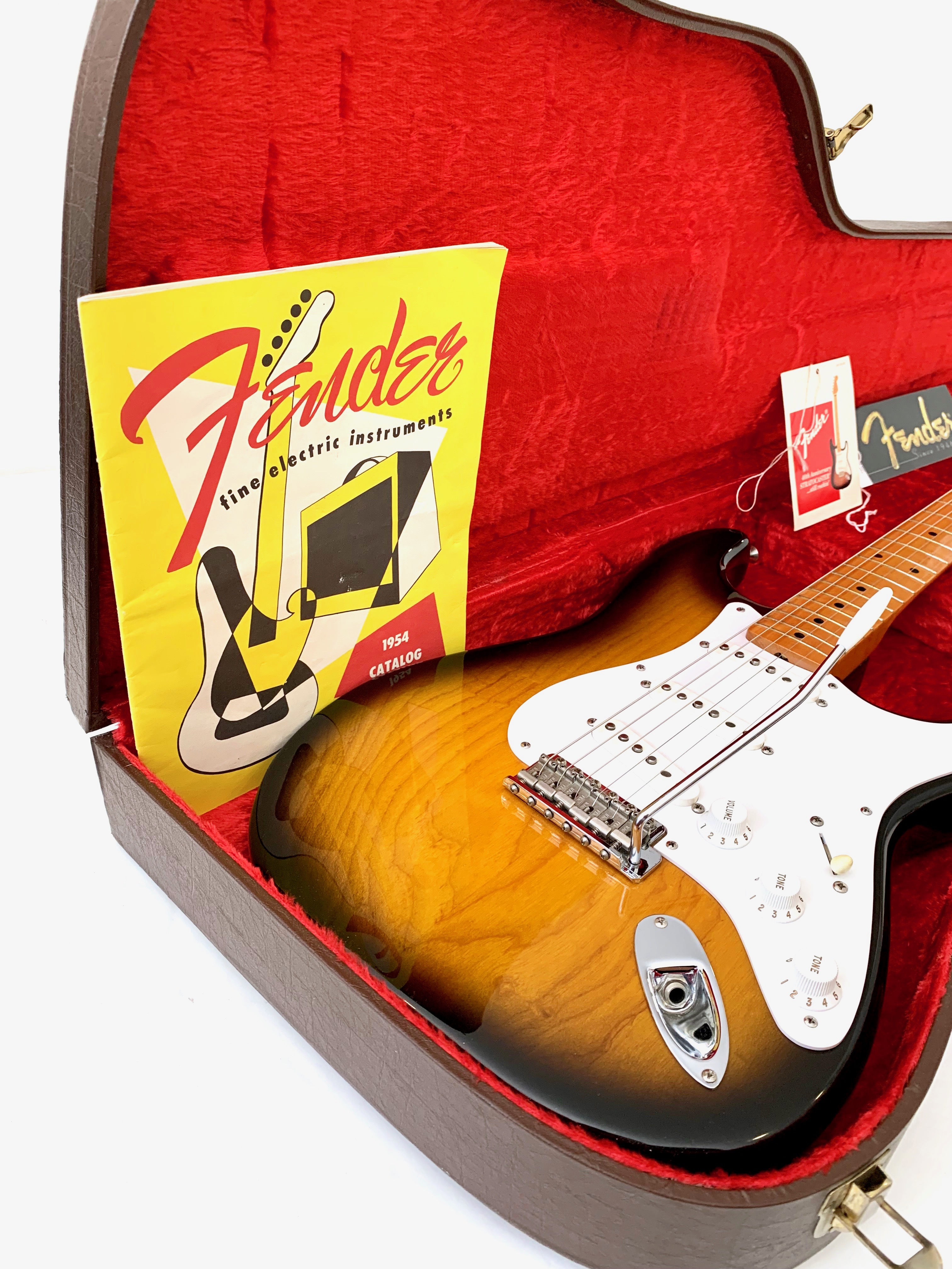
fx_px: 953
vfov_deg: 67.3
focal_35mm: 26
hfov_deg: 53.1
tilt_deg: -34.9
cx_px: 476
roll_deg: -7.8
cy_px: 634
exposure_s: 1/100
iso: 100
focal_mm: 4.25
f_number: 1.8
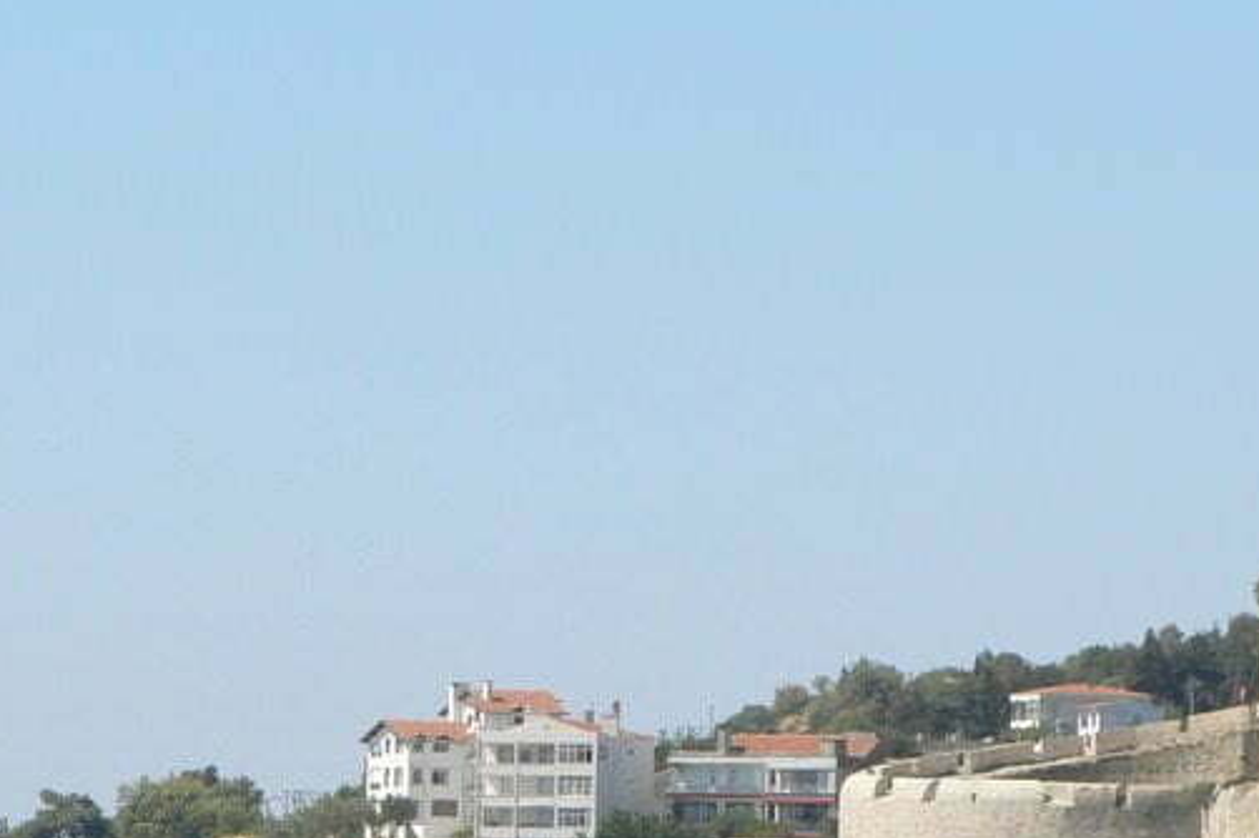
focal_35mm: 259
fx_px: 9052
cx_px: 1216
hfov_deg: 7.9
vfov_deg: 5.3
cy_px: 833
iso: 80
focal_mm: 20.3
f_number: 5.6
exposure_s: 1/500
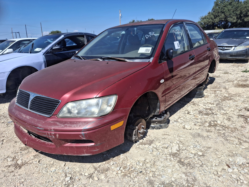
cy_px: 94
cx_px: 124
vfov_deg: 54.9
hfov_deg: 69.4
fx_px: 180
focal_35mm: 25
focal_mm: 4.69
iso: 32
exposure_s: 1/2513
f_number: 1.8
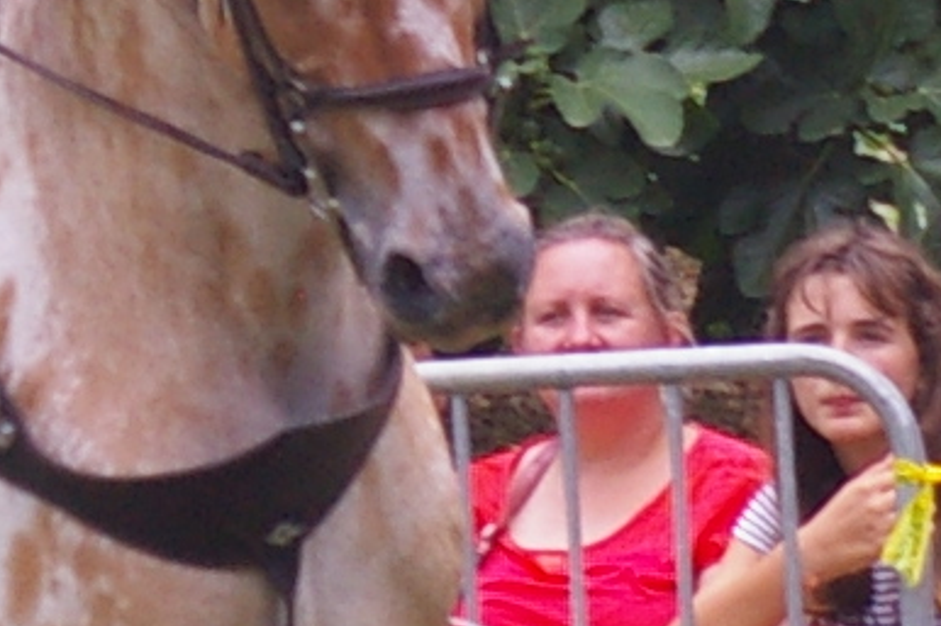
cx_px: 327
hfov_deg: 3.2
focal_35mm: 643
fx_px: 16797
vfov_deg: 2.1
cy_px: 185
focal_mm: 55
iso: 400
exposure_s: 1/125
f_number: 8
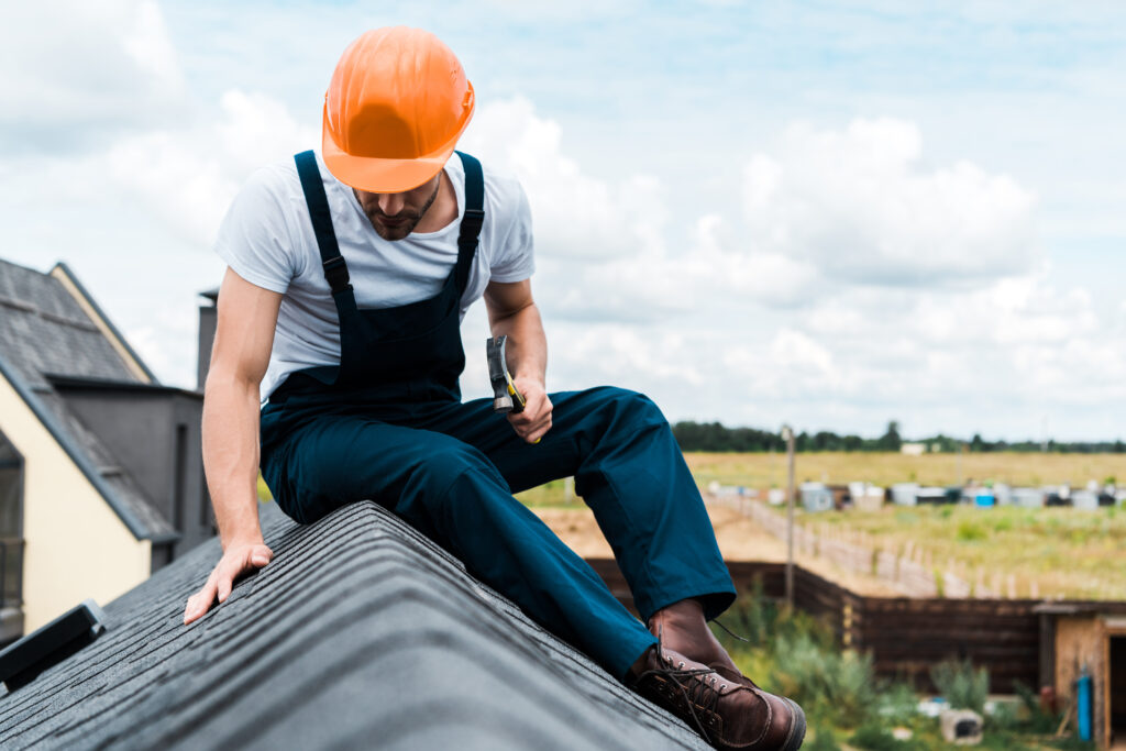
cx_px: 563
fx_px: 1564
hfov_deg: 39.6
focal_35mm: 50
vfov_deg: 27.0
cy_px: 376
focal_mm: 50
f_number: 4
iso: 100
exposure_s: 1/1000
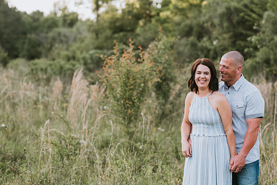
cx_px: 138
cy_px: 92
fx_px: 654
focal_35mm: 85
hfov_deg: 23.9
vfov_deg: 16.1
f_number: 2.5
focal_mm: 85
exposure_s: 1/320
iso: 200
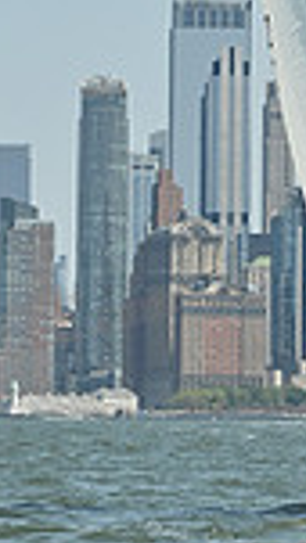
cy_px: 119
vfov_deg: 6.5
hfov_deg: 3.7
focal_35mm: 330
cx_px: 362
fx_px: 4757
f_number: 9
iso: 320
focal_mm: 82
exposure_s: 1/1250
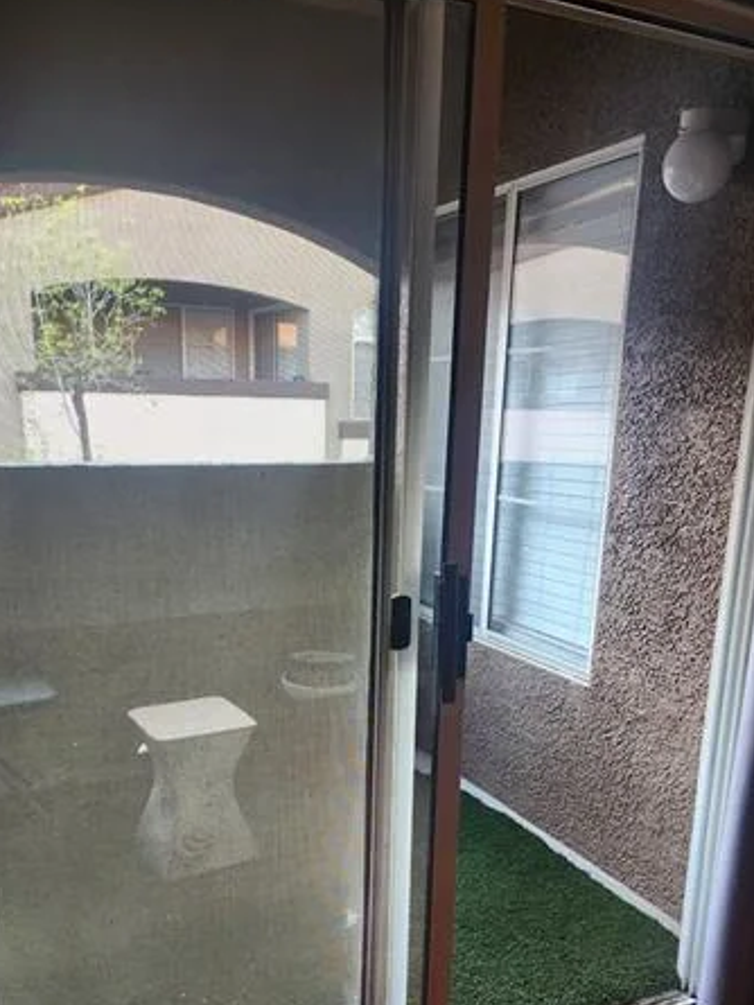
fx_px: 900
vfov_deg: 57.4
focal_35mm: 31
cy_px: 644
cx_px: 350
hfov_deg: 45.4
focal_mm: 6.4
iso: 320
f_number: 1.8
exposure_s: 1/120
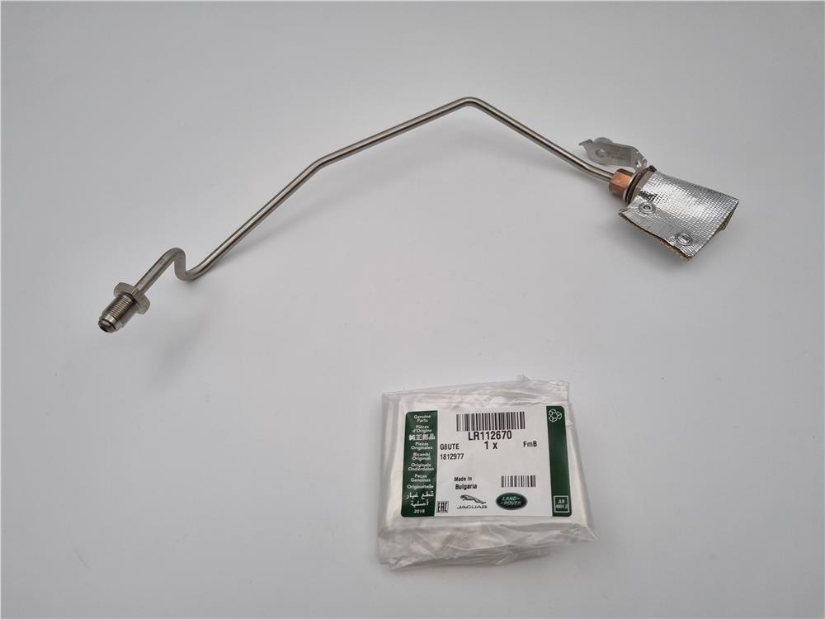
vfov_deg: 53.1
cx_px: 412
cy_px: 310
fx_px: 620
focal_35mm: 26
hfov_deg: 67.3
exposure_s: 1/590
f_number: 1.8
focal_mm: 5.4
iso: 50
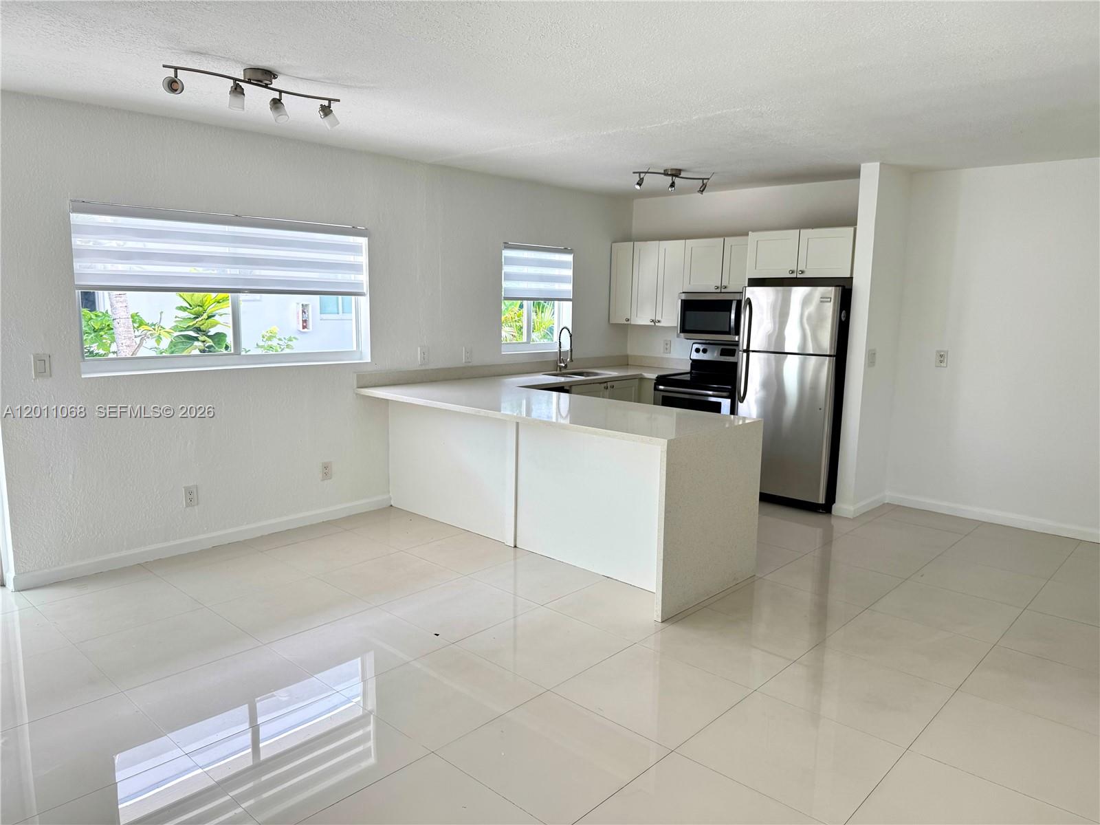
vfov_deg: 56.8
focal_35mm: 24
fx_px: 763
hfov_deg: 71.6
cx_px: 550
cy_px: 412
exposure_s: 1/121
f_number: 1.78
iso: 100
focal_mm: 6.76
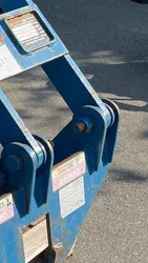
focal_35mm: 83
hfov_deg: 13.0
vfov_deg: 25.4
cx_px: -129
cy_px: 186
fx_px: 578
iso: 32
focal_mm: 4.2
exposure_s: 1/1350
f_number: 1.6
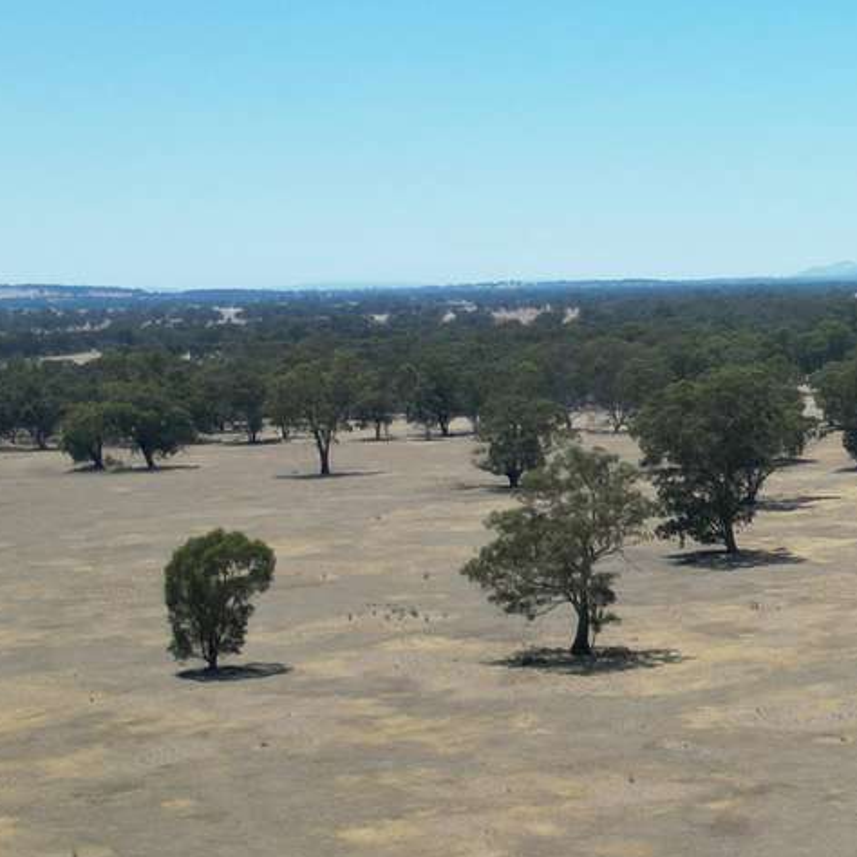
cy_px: 344
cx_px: 1318
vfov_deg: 20.1
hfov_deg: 17.9
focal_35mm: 86
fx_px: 2409
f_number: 1.7
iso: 110
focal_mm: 6.72
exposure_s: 1/3200
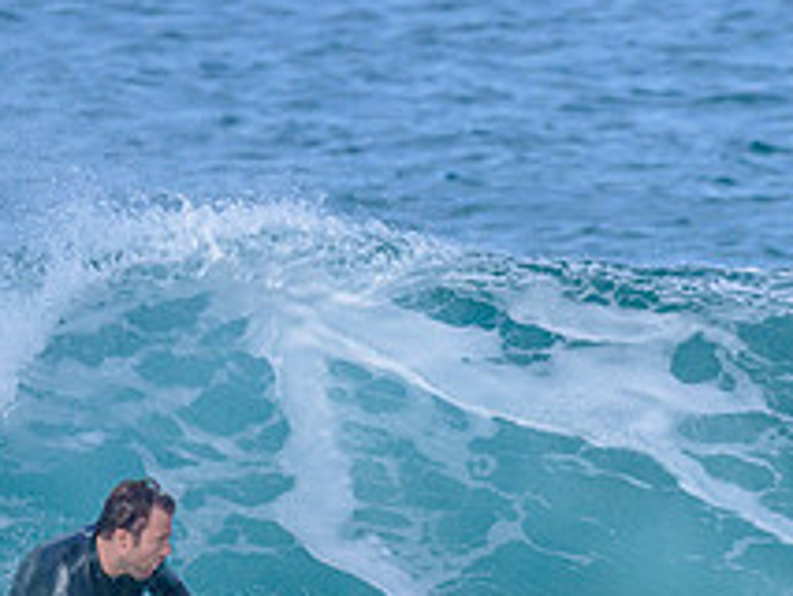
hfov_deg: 0.7
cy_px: 529
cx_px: 431
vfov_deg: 0.5
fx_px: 65899
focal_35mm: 2875
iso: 360
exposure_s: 1/2000
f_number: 6.3
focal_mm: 800
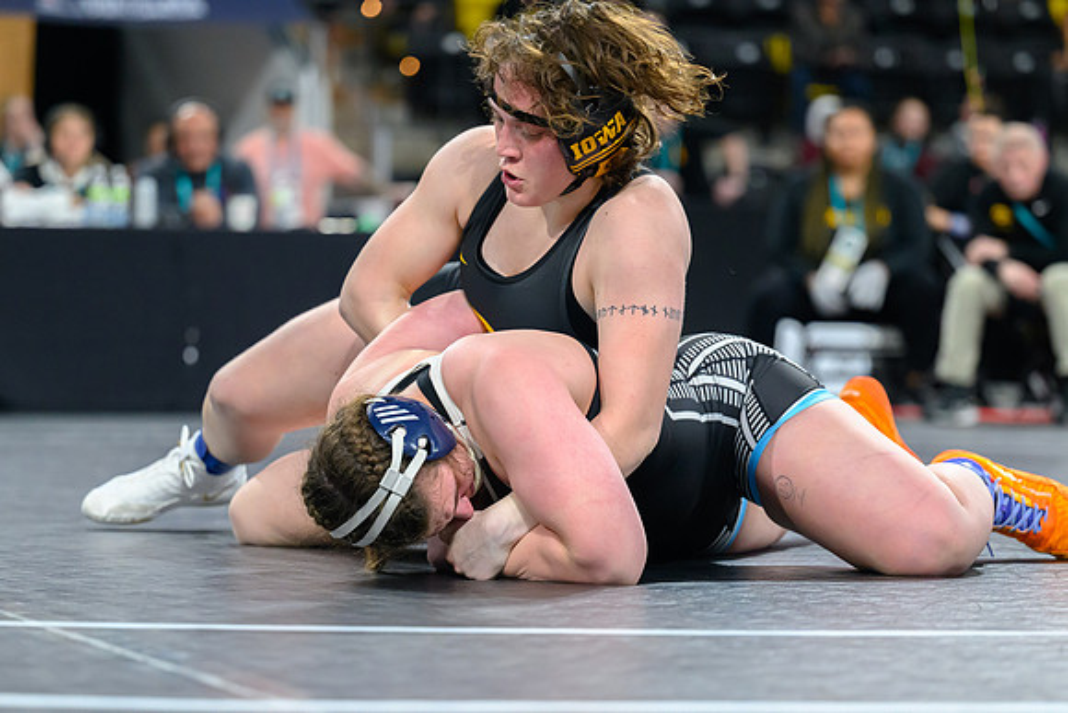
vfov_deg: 10.6
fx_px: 3848
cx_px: 507
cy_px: 446
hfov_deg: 15.8
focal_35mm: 130
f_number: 2.8
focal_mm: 103
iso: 3600
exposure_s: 1/800
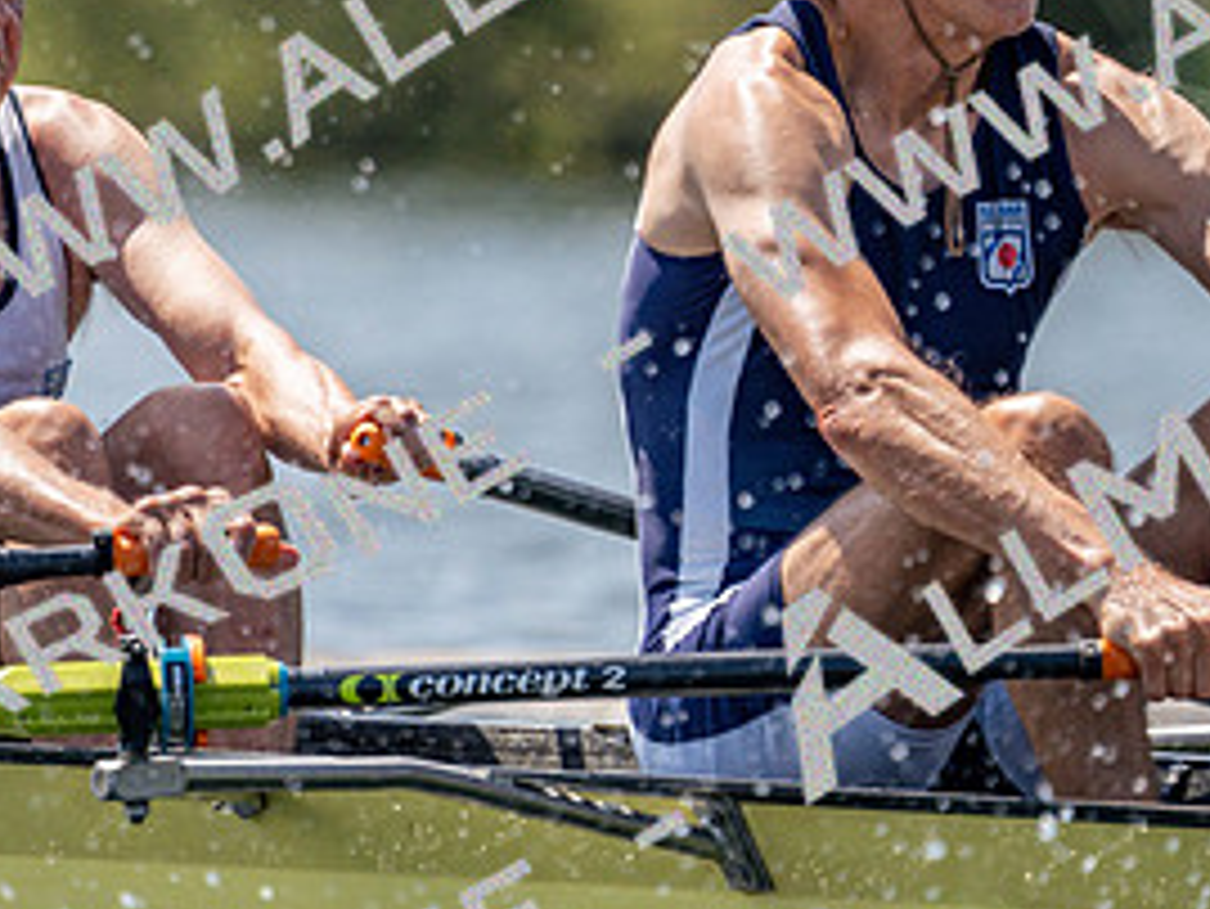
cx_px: 396
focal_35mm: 1244
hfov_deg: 1.6
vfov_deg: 1.2
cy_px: 376
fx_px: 43503
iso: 400
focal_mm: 600
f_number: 6.3
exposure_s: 1/2000
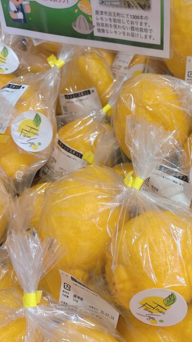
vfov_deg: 52.8
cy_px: 171
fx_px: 344
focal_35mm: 38
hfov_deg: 30.3
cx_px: 160
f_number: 1.6
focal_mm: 5.96
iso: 125
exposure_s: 1/120
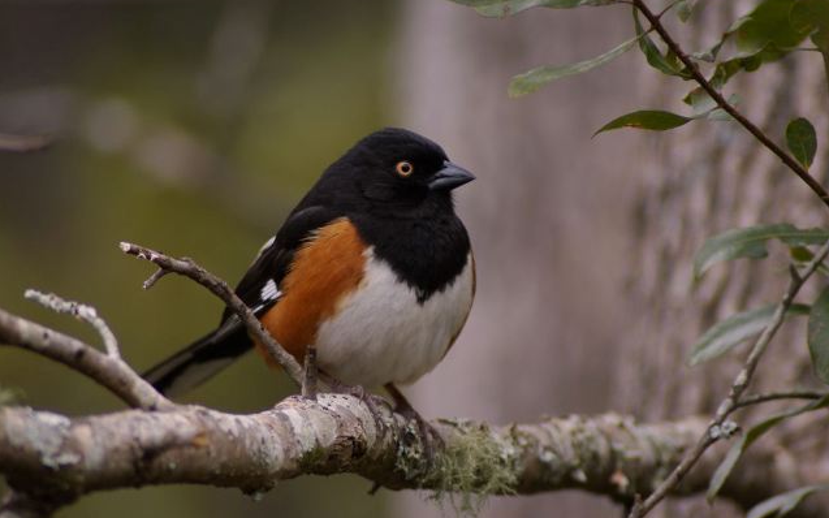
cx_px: 414
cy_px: 268
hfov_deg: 4.6
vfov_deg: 2.8
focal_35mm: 461
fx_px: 10414
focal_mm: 300
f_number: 5.6
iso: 400
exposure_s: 1/320
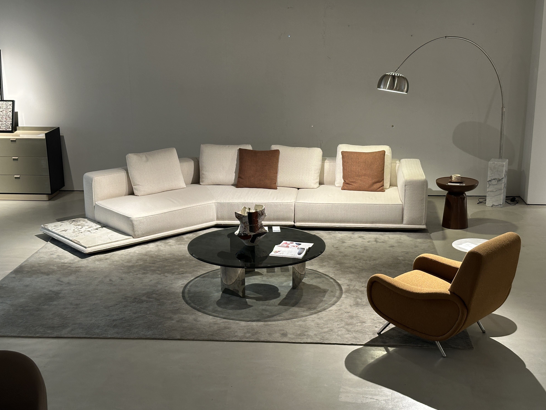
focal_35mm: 49
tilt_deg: -14.6
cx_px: 275
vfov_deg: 29.7
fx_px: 773
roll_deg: +0.2
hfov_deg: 38.9
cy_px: 203
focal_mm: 6.86
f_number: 1.78
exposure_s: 1/50
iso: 125
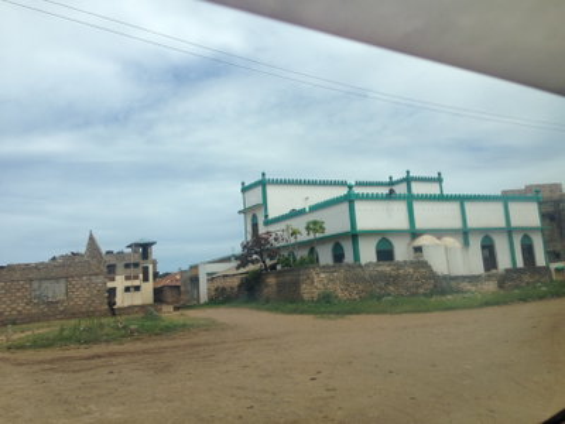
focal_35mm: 33
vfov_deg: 42.9
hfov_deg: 55.4
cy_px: 212
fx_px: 539
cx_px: 282
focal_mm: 4.12
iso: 50
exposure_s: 1/2169
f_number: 2.4
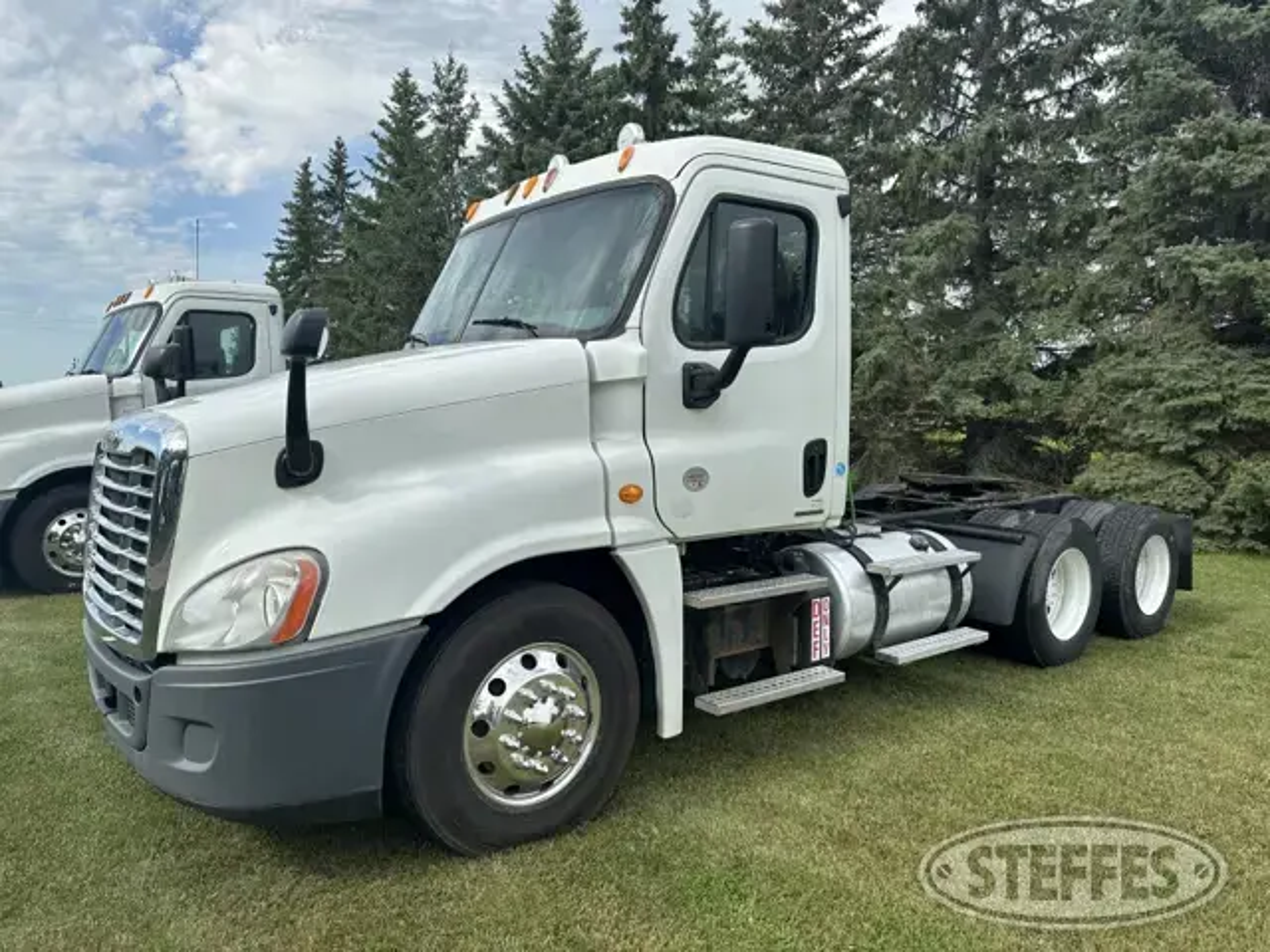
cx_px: 635
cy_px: 476
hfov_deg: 71.6
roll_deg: +0.7
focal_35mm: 24
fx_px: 881
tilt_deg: -4.1
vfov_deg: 56.8
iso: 80
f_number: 1.78
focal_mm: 6.86
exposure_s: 1/3861
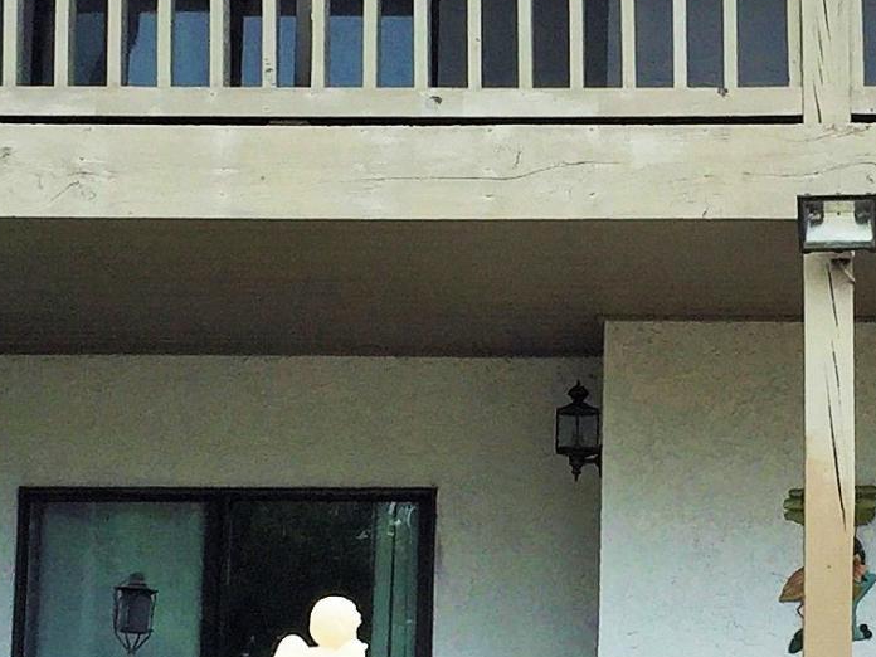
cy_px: 410
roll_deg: -1.1
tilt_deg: +9.8
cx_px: 769
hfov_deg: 15.6
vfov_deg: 11.8
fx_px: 3163
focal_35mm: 125
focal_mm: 4.15
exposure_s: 1/1412
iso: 32
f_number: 2.2
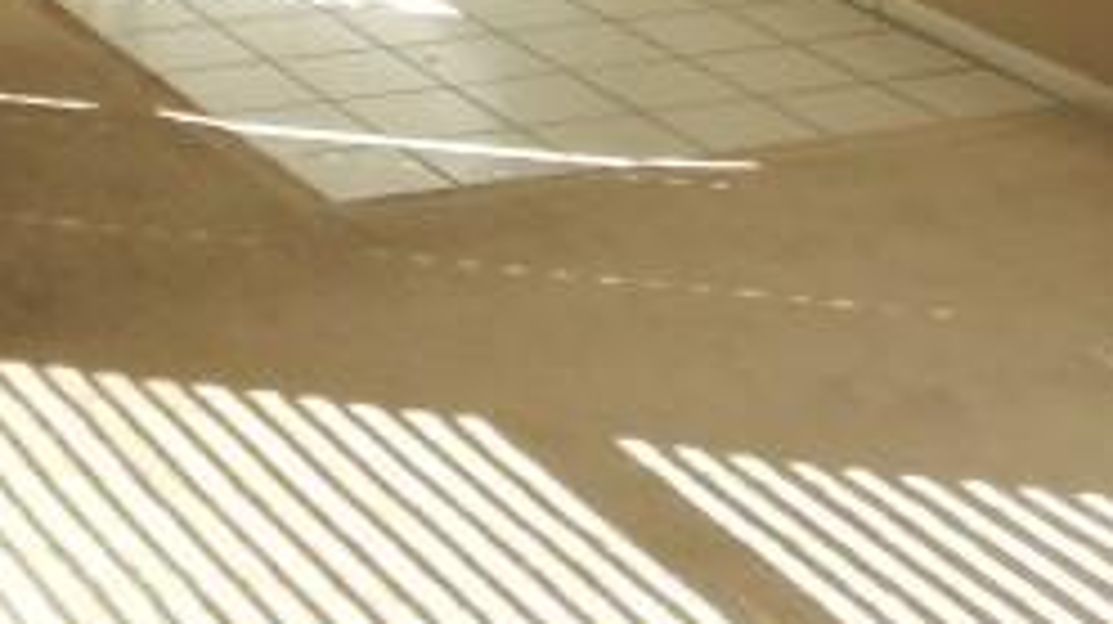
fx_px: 3185
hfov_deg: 18.9
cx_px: -153
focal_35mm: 108
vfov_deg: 10.7
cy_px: -386
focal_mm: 4.3
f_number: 2.8
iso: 125
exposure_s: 1/200
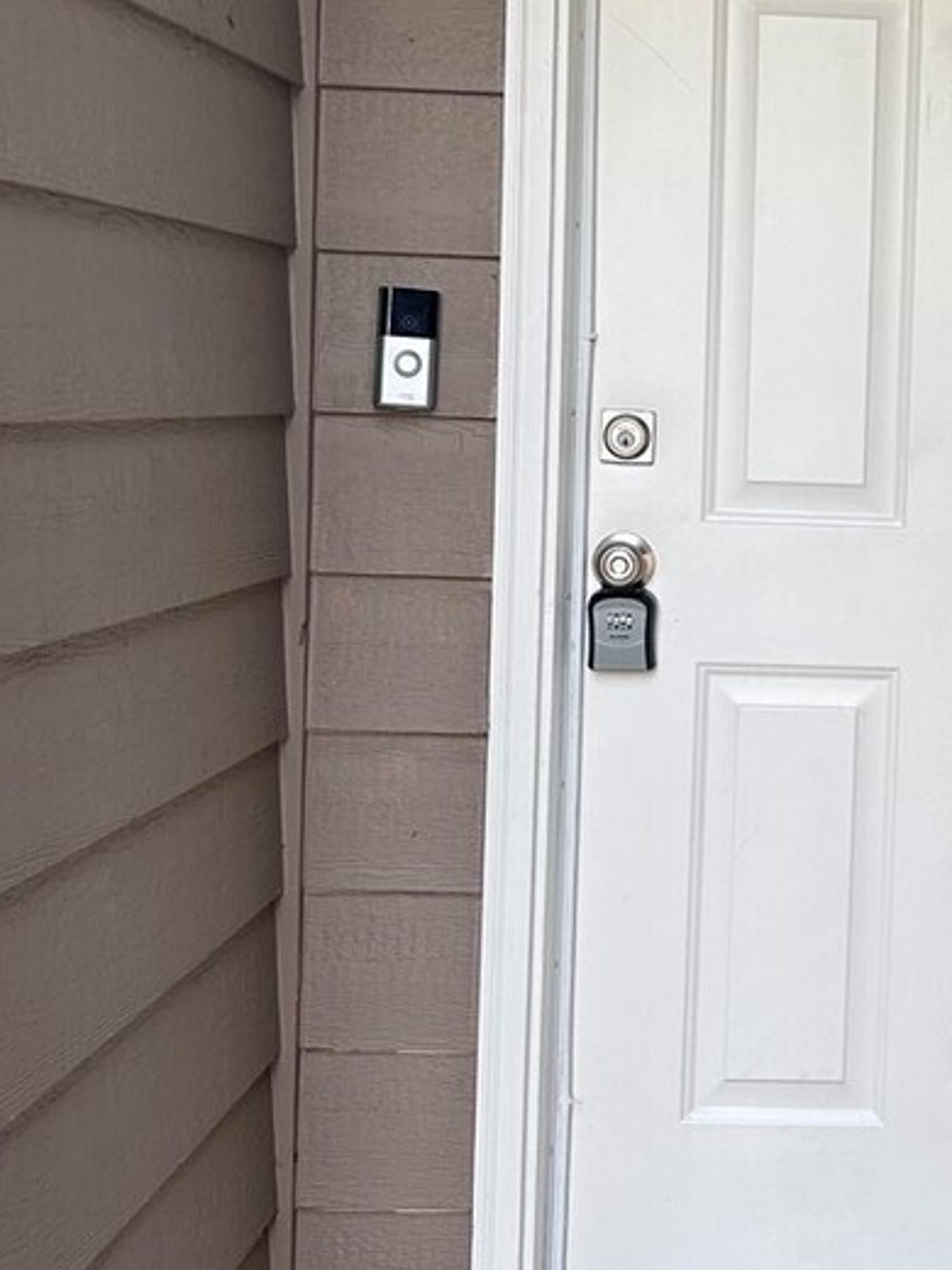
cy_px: 508
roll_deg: -2.2
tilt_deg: -3.3
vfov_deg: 27.0
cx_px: 1062
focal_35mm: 72
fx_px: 2640
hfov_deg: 19.5
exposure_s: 1/216
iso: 40
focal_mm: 5.7
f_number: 1.5
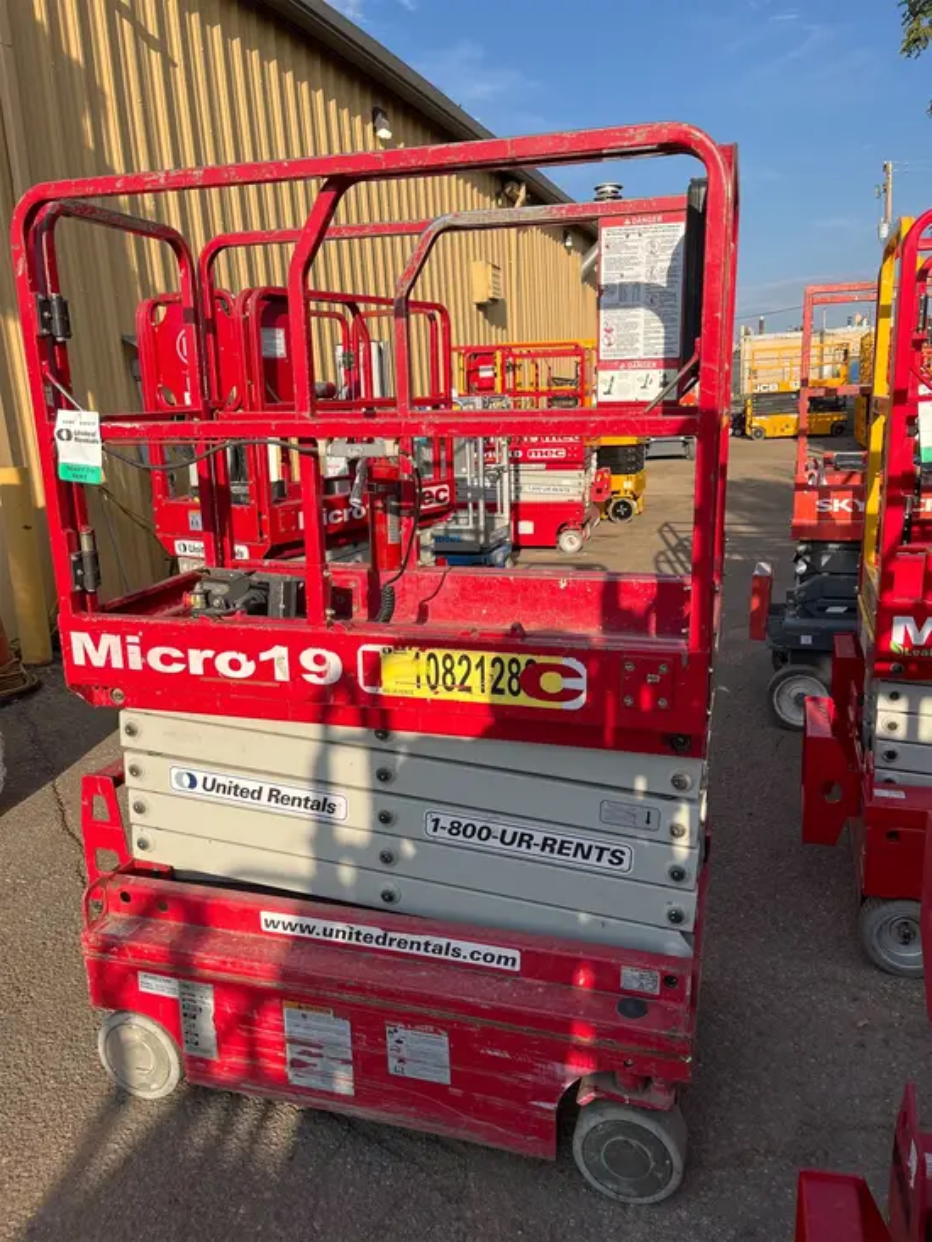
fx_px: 933
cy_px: 621
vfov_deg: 67.3
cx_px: 466
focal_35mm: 26
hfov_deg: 53.1
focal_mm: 5.1
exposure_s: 1/2358
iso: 50
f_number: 1.6
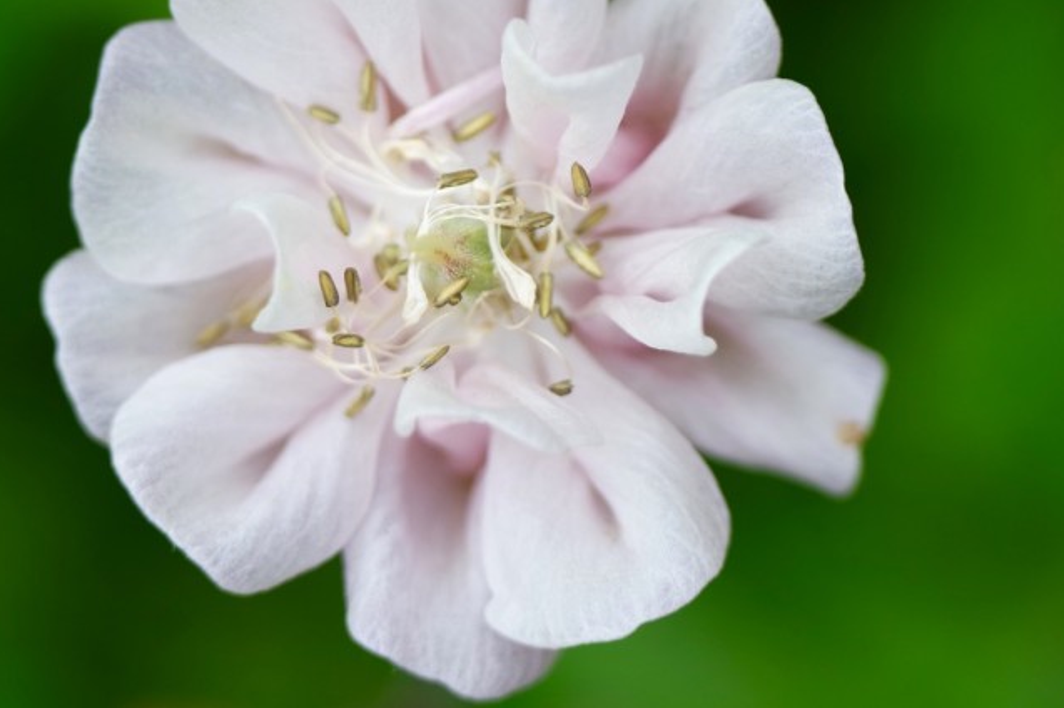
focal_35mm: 142
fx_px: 4195
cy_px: 274
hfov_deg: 14.5
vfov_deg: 9.6
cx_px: 461
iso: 200
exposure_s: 1/125
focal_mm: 75
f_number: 4.5
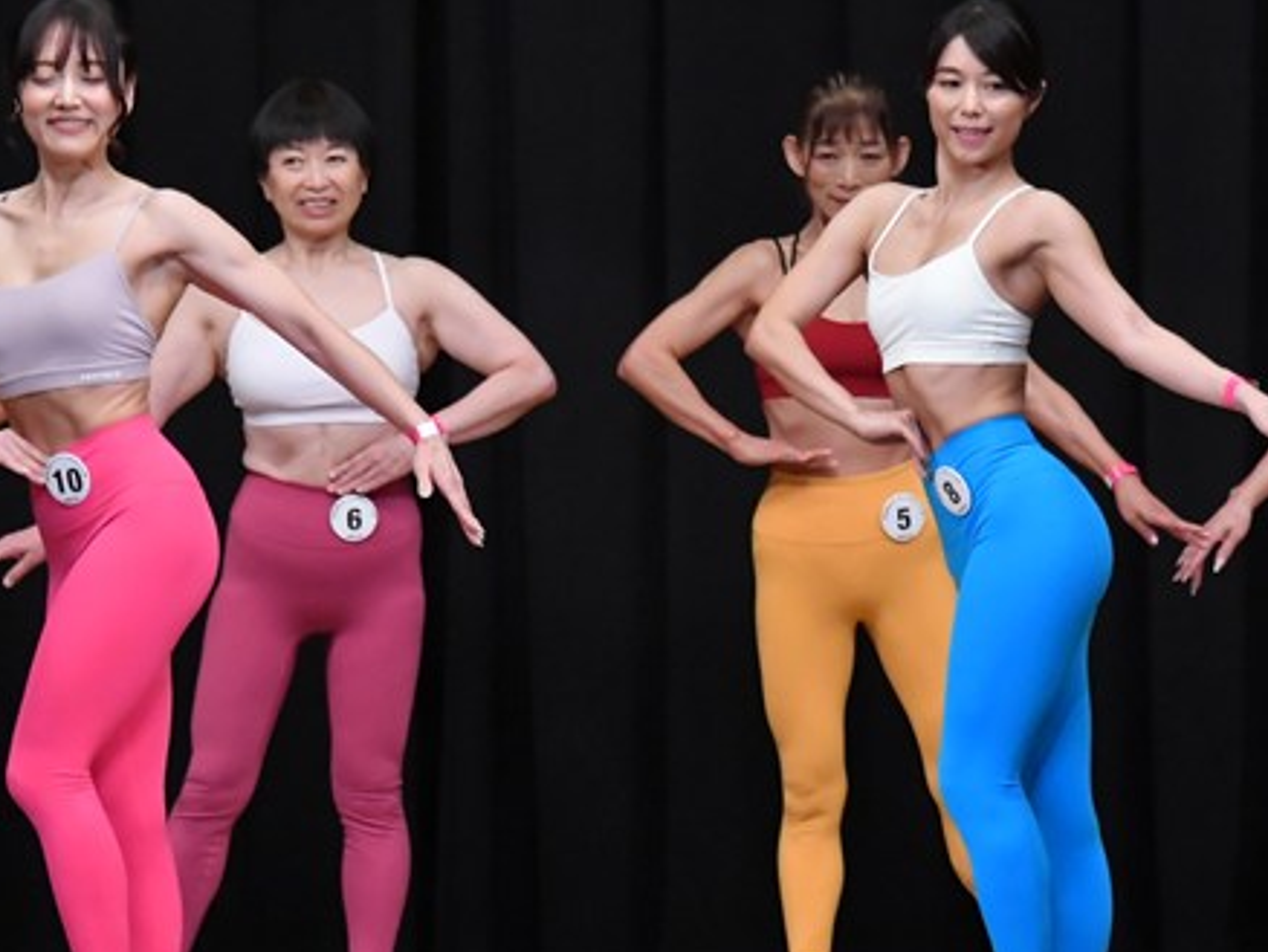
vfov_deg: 4.0
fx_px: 13524
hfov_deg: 5.4
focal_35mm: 369
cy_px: 558
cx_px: 496
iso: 5000
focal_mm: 145
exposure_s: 1/400
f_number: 5.6
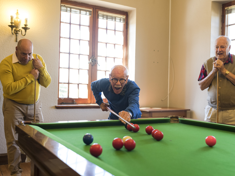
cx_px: 114
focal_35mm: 38
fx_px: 258
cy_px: 88
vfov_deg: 37.7
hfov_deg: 49.0
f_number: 4
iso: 2500
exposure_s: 1/400
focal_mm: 35
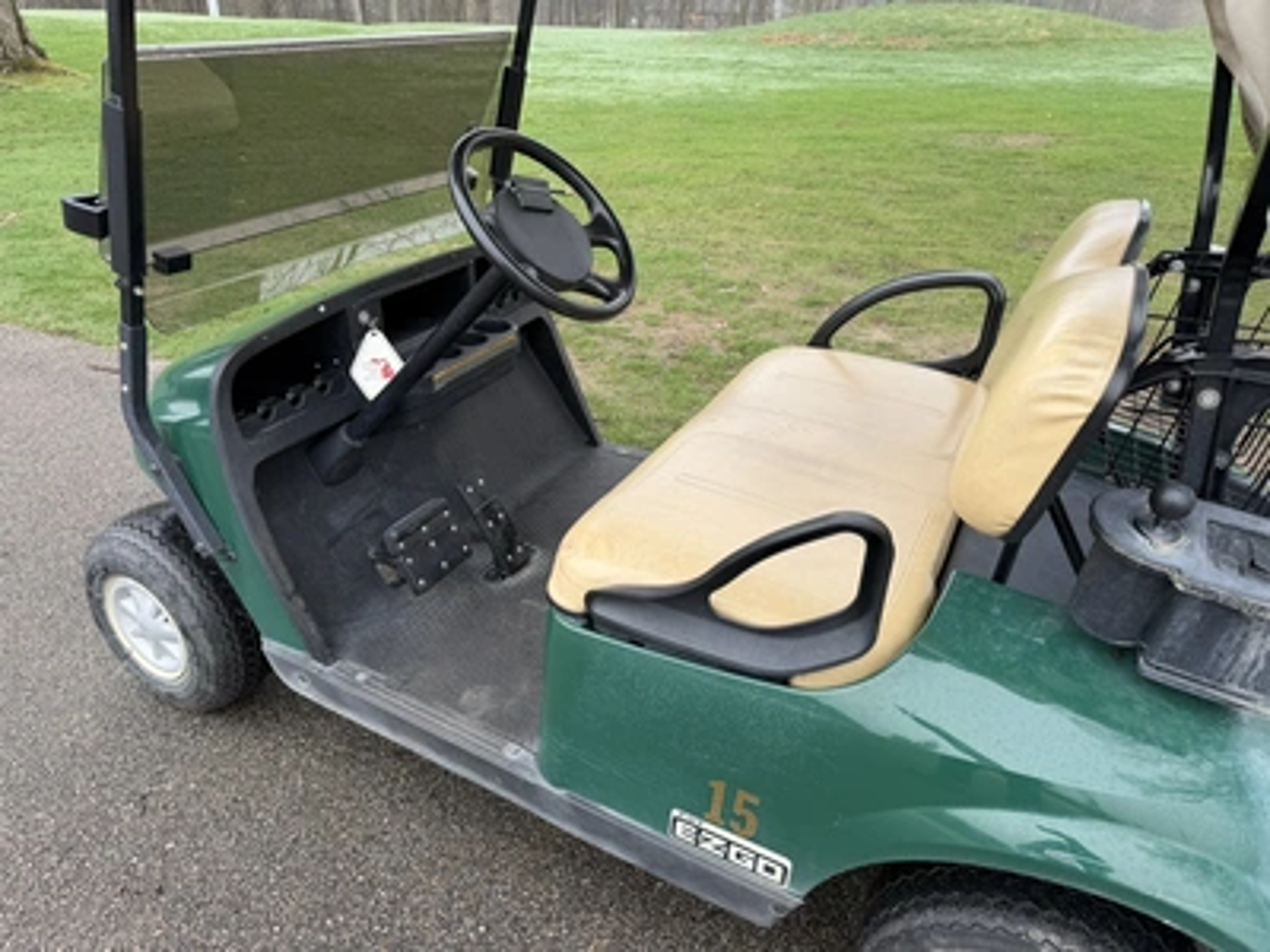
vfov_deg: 56.8
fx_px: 881
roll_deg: +1.6
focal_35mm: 24
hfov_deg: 71.6
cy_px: 476
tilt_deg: -24.8
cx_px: 635
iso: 80
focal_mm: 6.76
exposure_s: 1/677
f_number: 1.78
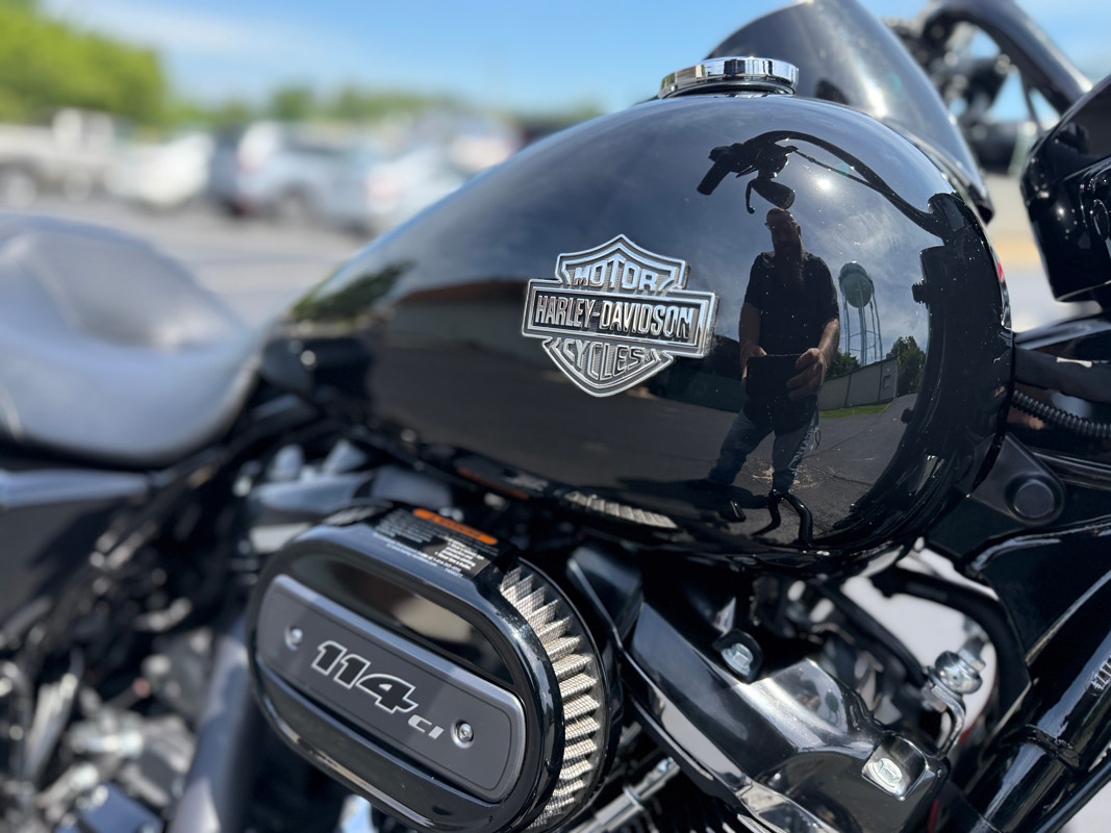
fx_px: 770
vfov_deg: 56.8
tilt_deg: -16.8
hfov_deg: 71.6
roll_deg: -4.0
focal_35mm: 24
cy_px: 416
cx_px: 556
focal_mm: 6.76
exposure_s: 1/1106
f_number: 1.78
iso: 100
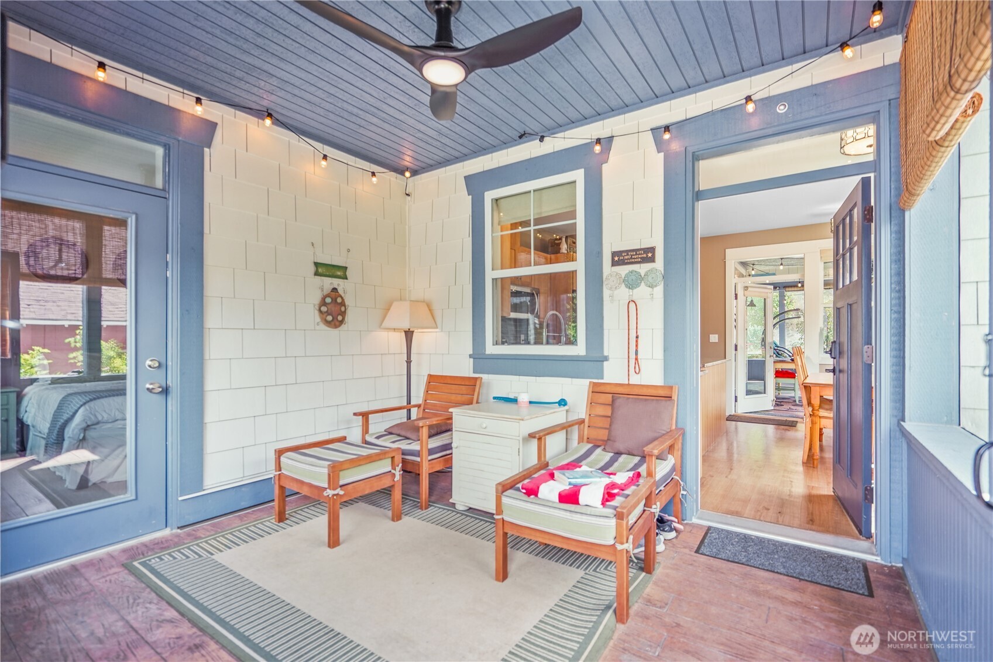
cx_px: 496
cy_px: 331
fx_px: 441
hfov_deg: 96.7
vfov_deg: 73.7
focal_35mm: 16
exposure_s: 1/50
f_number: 4
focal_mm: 16
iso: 500
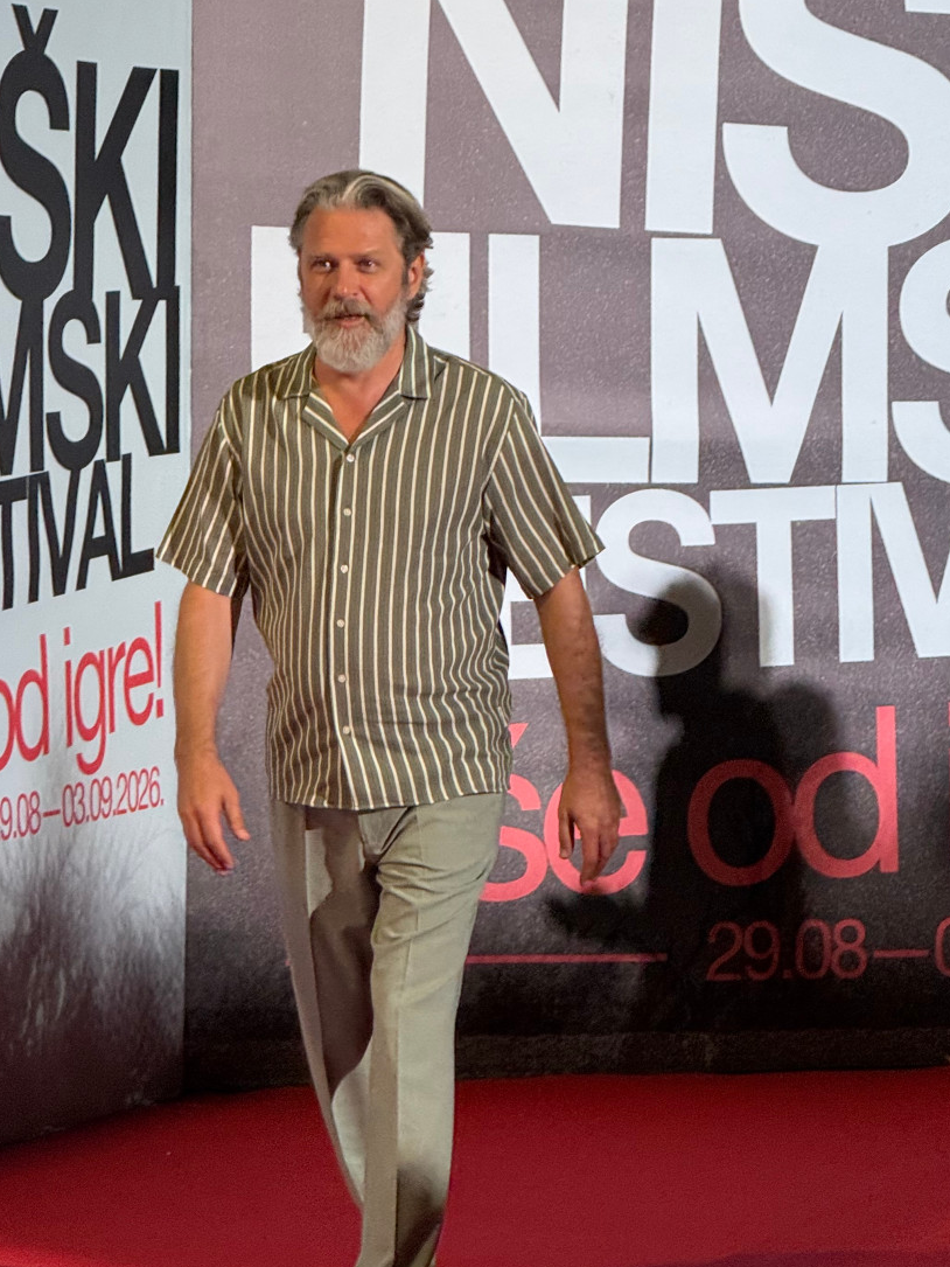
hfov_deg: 8.4
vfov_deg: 11.2
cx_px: 470
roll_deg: -0.5
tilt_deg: -5.0
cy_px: 826
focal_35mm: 177
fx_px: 6476
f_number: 2.8
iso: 250
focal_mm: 15.66
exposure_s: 1/71
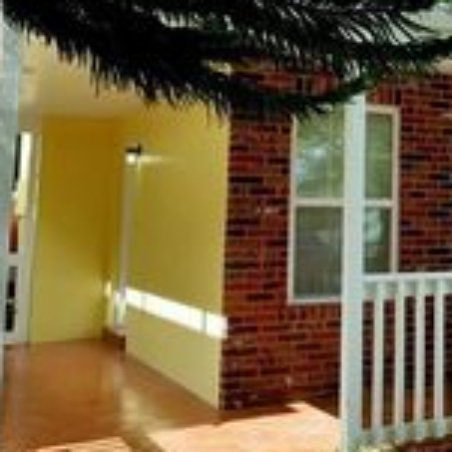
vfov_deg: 31.1
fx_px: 798
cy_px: 117
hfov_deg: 28.7
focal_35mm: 54
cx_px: 497
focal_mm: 10
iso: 160
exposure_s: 1/80
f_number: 7.1
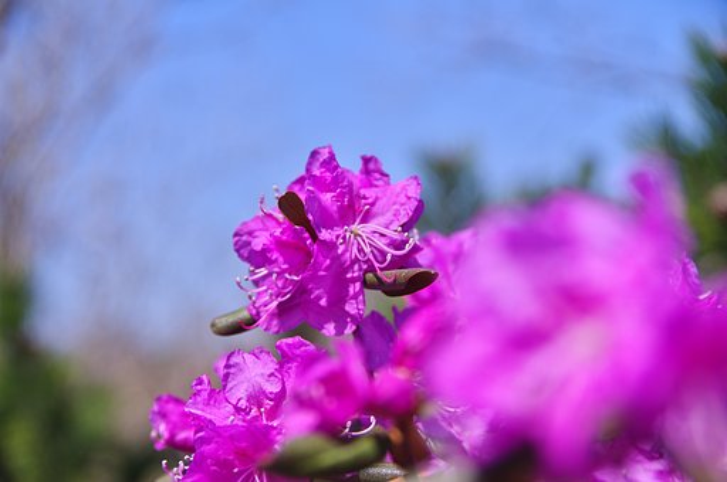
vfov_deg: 17.1
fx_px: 1603
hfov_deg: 25.5
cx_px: 364
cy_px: 241
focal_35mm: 80
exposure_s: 1/250
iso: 100
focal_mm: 53
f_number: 4.5
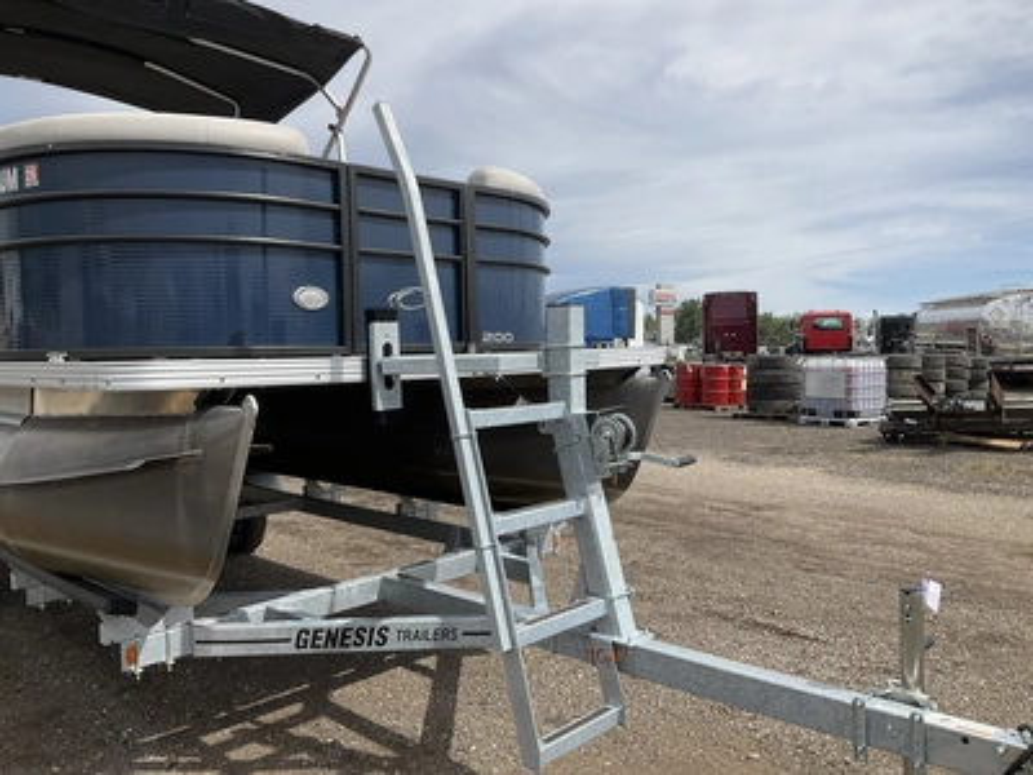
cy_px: 388
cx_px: 516
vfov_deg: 48.2
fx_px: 865
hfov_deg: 61.7
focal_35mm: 29
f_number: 1.8
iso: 25
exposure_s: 1/2141
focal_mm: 3
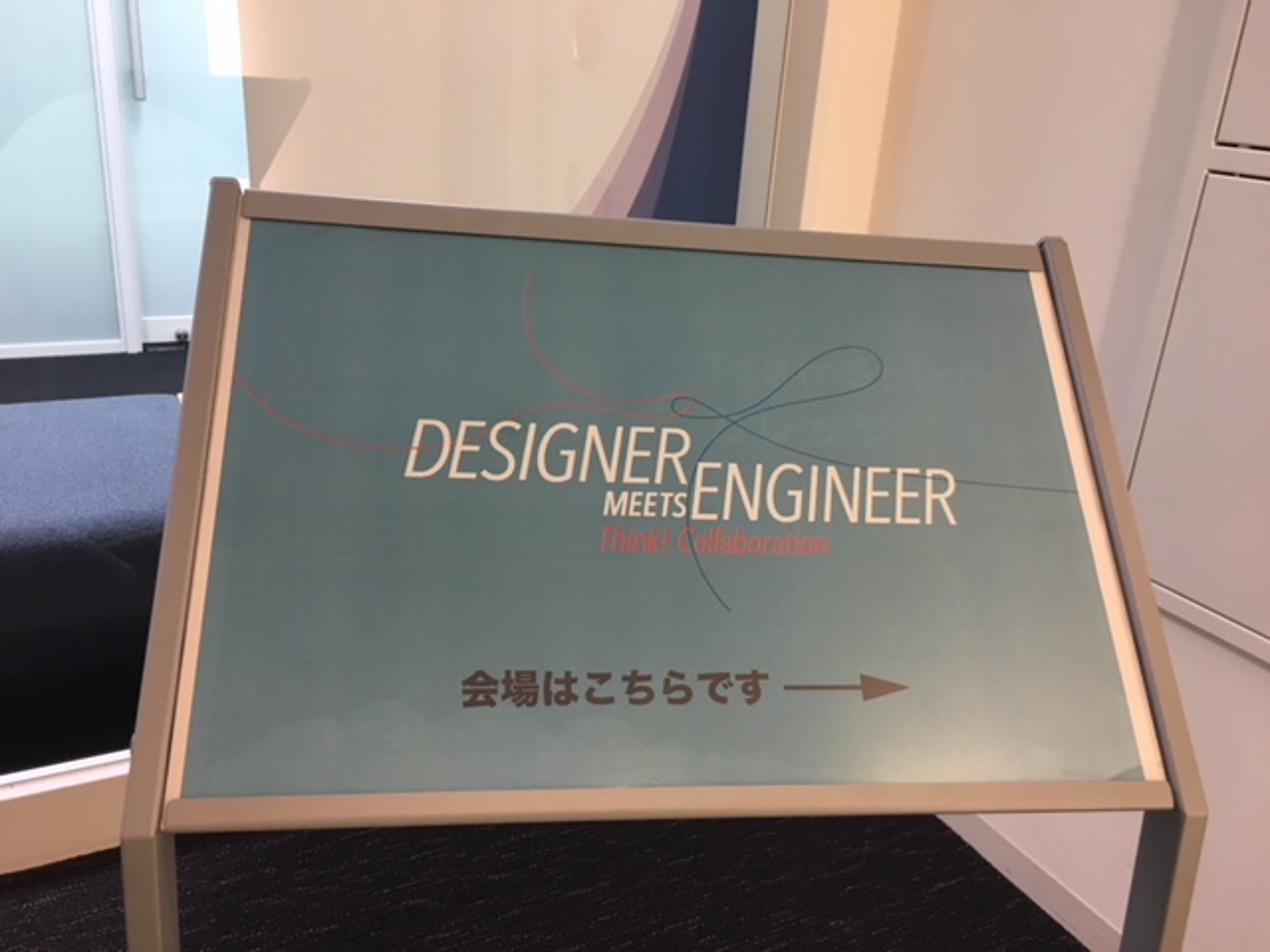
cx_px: 635
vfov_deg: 48.2
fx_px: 1064
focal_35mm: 29
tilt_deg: -18.7
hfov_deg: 61.7
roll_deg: -3.2
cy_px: 476
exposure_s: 1/30
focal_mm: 4.15
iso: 64
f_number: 2.2
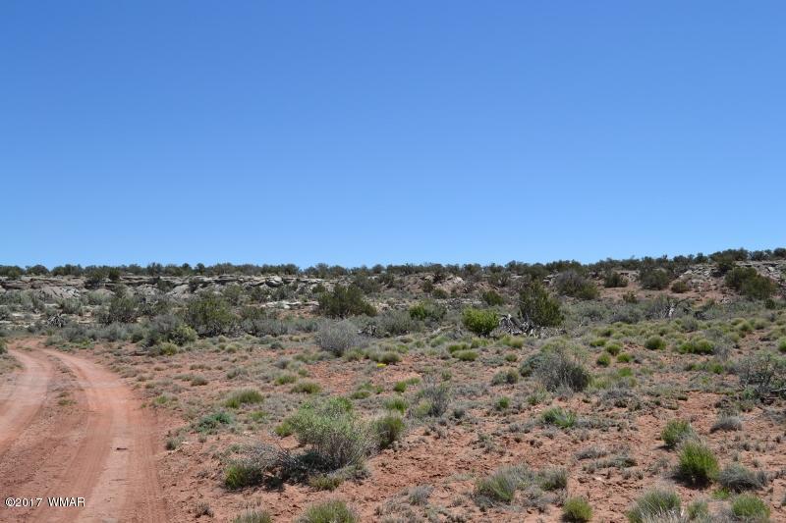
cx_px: 393
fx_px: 786
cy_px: 262
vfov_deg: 36.9
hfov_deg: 53.1
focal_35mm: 36
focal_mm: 24
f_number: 9
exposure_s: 1/320
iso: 100
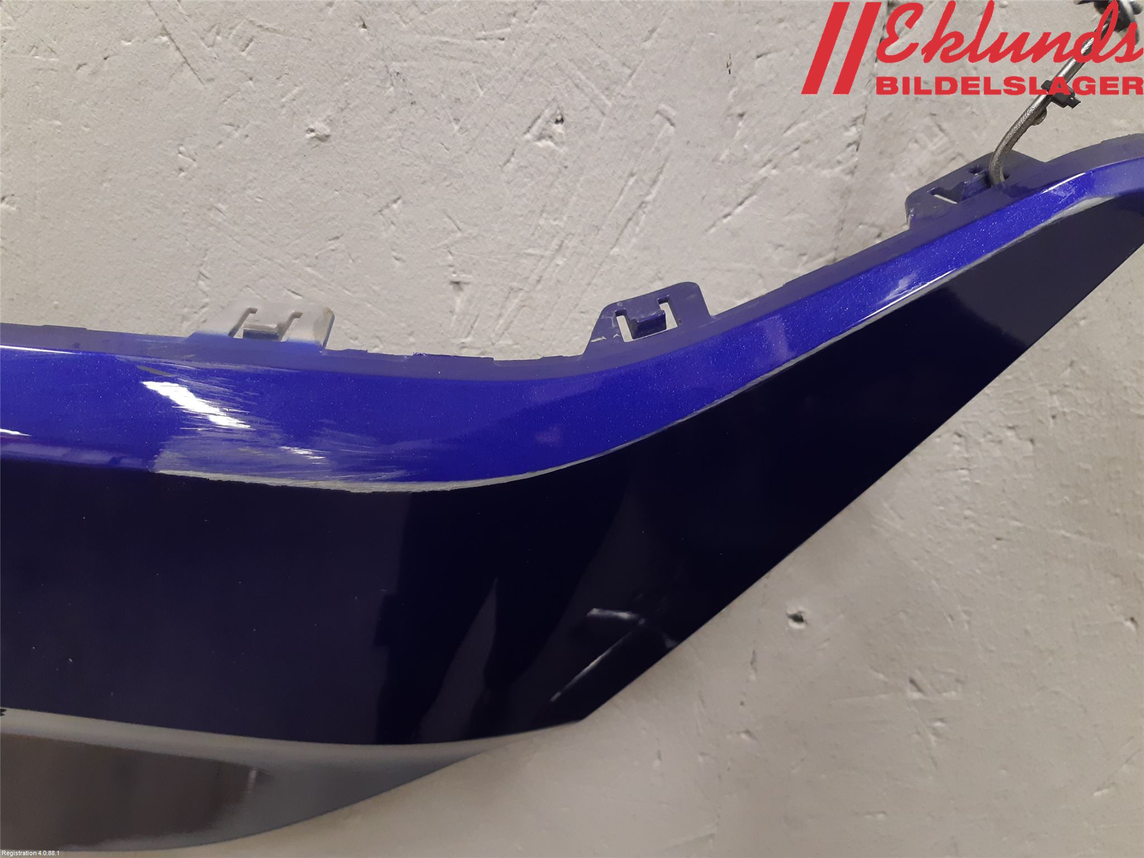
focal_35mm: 26
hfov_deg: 67.3
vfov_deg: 53.1
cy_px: 429
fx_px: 859
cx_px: 572
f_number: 1.7
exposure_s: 1/50
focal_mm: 3.93
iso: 200
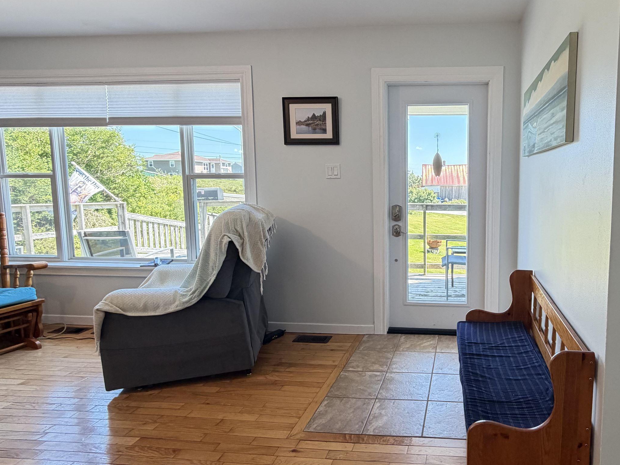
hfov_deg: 75.1
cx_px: 438
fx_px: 376
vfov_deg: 63.4
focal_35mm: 21
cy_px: 220
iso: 200
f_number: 2.2
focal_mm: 2.22
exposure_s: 1/120
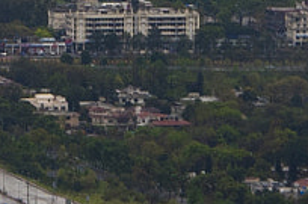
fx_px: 6632
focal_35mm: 777
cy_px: -152
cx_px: -303
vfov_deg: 1.8
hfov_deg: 2.6
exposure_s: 1/100
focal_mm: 66
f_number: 11
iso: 250
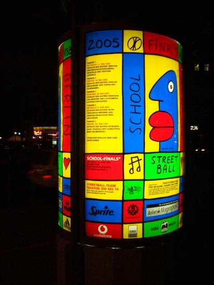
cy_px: 142
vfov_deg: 52.6
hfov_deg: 40.7
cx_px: 107
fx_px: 288
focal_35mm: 35
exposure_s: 1/60
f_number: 2.6
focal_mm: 5.8
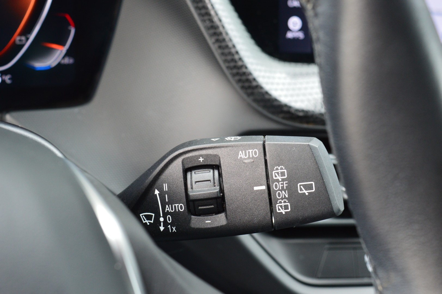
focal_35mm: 68
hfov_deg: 29.9
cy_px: 147
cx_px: 221
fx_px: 828
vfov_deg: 20.1
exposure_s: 1/60
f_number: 8
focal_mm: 45
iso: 800
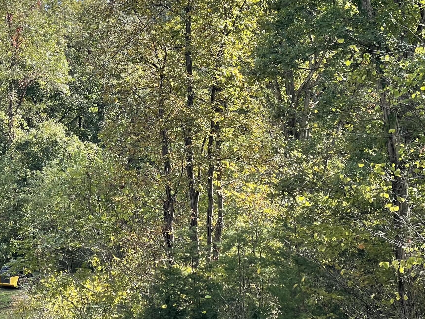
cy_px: 114
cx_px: 150
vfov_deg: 16.4
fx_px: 1105
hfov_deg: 21.7
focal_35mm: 90
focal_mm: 6
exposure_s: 1/326
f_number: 2
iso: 25
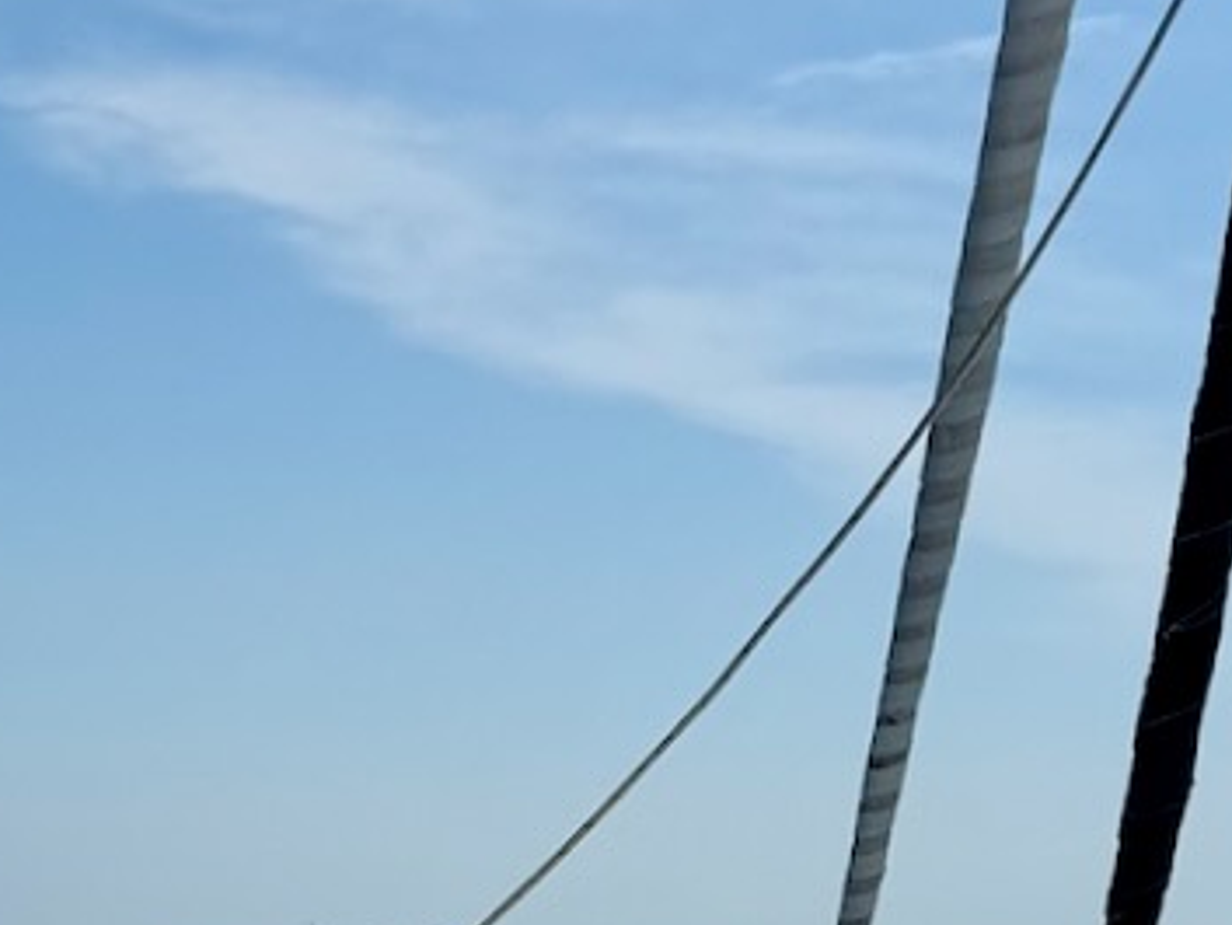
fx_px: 3097
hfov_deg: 20.9
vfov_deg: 16.7
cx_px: -276
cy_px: 855
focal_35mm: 87
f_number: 1.78
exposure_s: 1/14286
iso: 80
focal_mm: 6.76
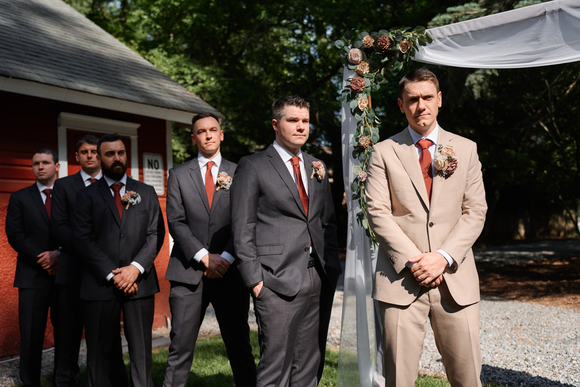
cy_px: 194
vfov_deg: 36.9
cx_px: 290
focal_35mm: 36
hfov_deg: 53.1
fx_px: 580
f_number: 2.8
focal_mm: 36
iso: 500
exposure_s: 1/5000
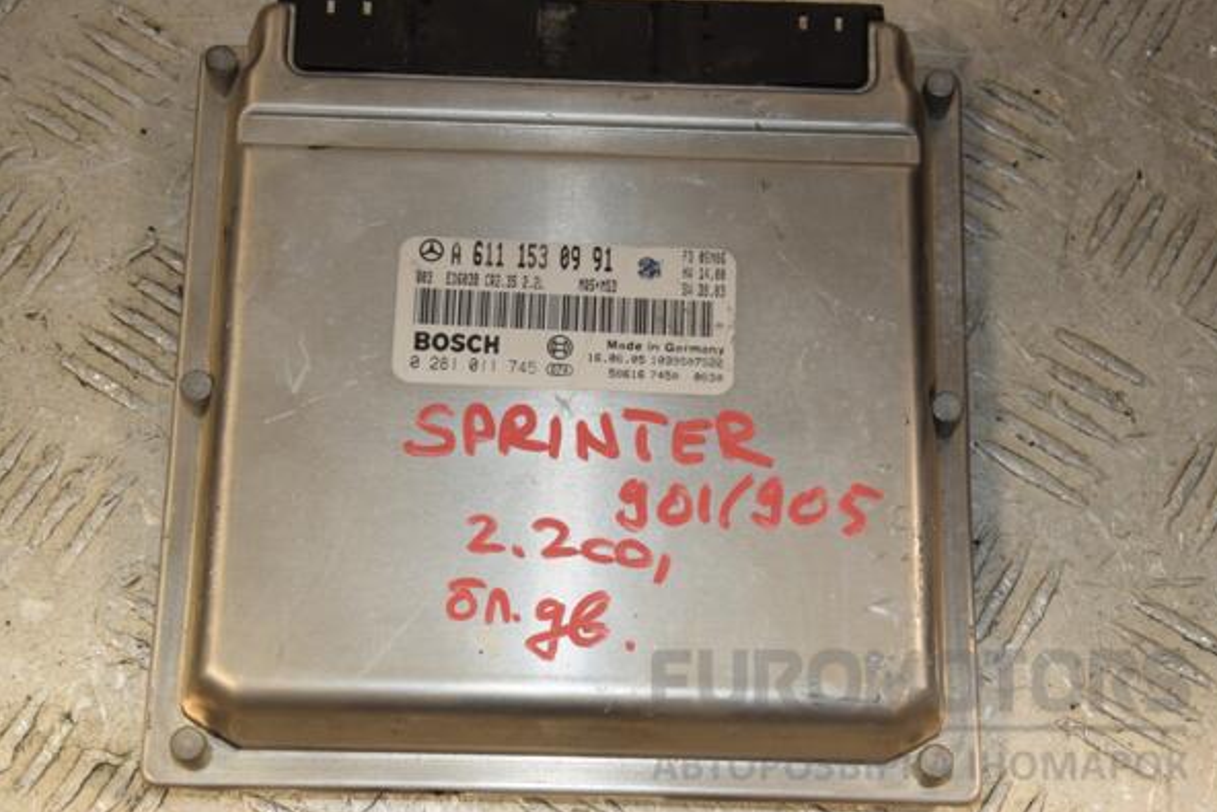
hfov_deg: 27.7
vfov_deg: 18.7
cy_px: 407
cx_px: 613
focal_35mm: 73
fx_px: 2468
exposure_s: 1/200
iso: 800
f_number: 8
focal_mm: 48
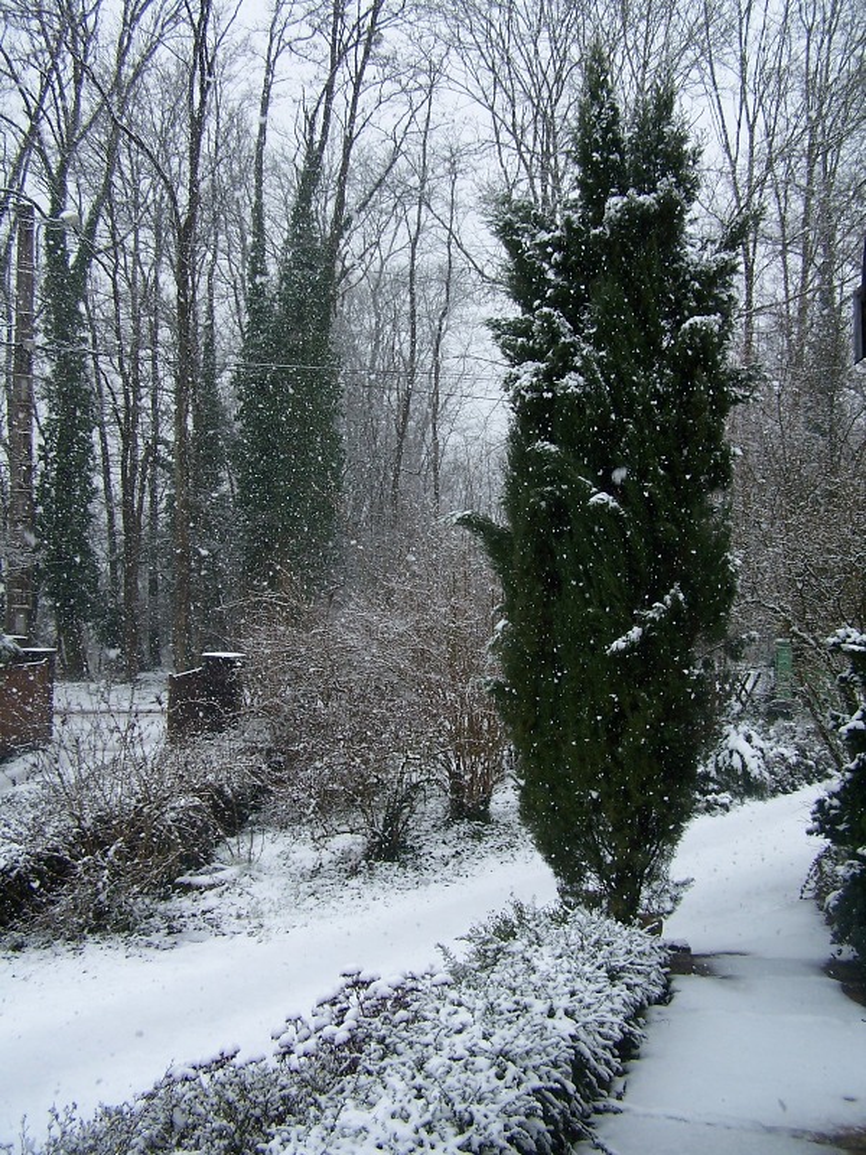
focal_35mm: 38
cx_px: 433
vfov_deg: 49.0
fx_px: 1268
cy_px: 578
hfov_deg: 37.7
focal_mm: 6.3
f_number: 2.8
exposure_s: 1/350
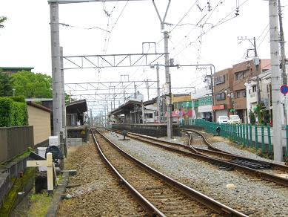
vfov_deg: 19.1
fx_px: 641
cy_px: 108
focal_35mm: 77
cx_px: 144
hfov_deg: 25.3
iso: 100
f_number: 4.6
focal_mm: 13.7
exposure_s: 1/320
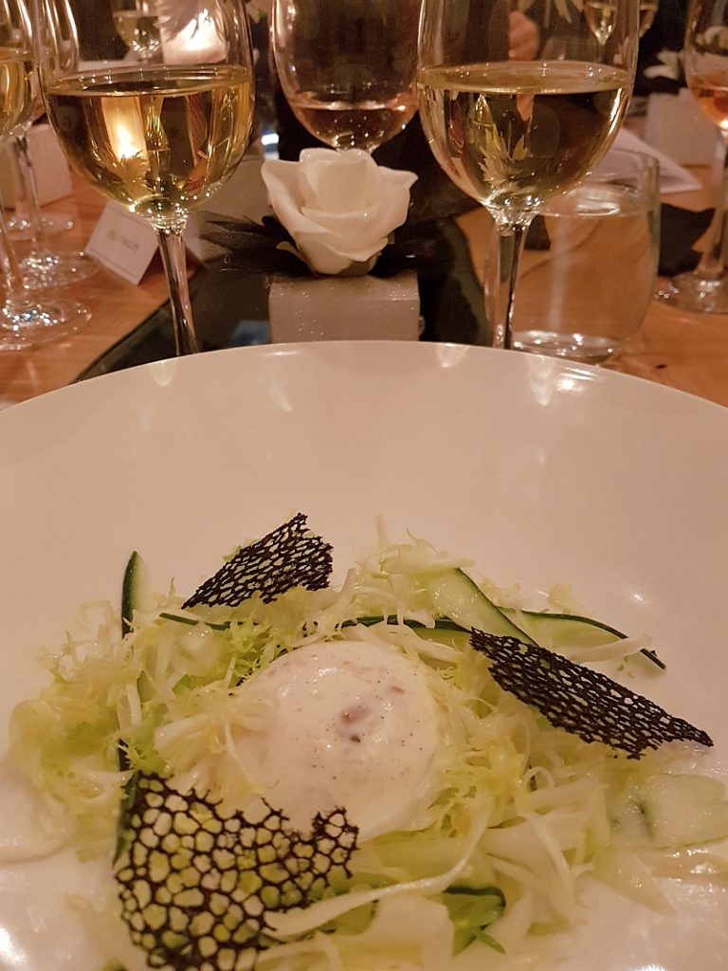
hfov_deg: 53.1
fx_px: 729
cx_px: 364
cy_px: 486
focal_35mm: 26
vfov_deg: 67.3
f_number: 1.7
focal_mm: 4.2
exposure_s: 1/10
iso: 250
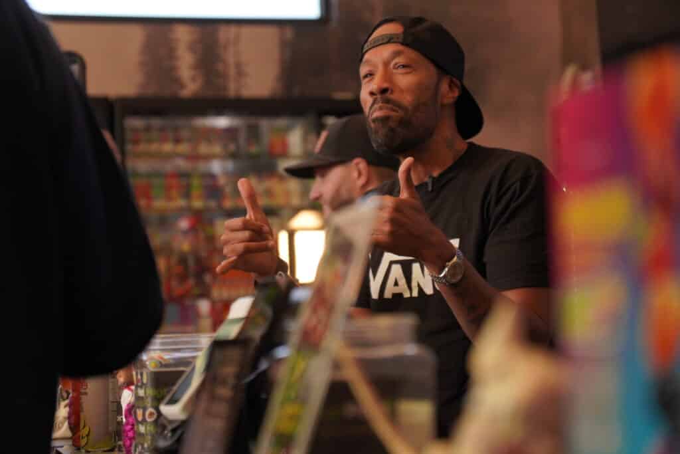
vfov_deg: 13.0
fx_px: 1983
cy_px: 227
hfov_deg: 19.5
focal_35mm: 105
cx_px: 340
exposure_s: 1/320
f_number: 2.8
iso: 500
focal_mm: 70
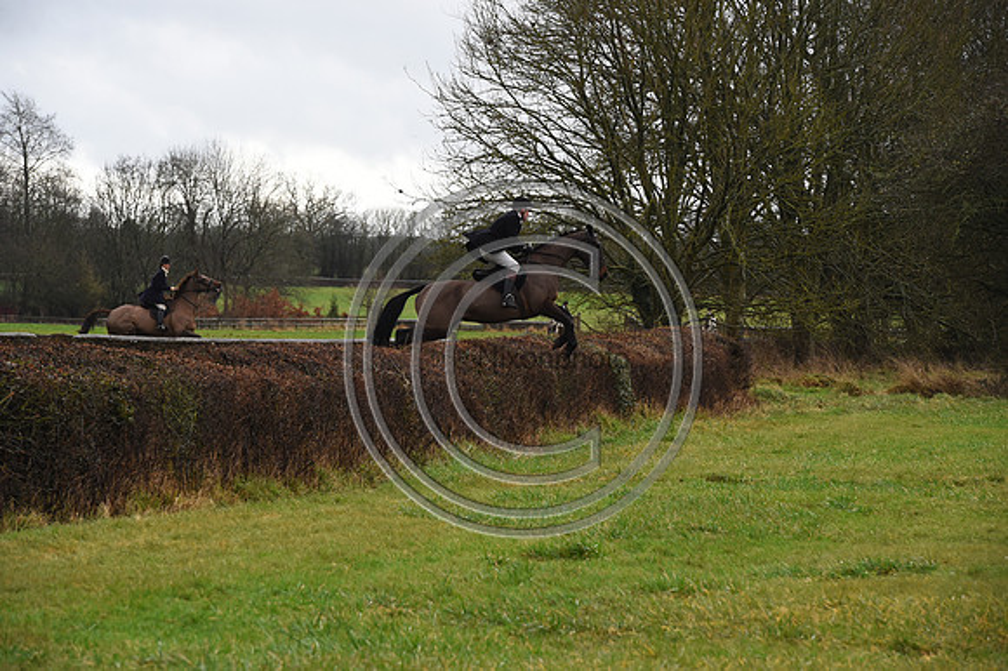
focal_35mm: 200
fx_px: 5597
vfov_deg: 6.9
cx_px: 504
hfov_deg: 10.3
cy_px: 336
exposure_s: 1/1000
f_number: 10
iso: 2500
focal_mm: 200
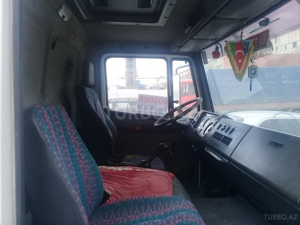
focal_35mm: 31
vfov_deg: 45.4
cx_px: 150
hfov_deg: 58.4
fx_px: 269
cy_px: 112
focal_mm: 3.3
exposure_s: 1/228
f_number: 2.2
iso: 50
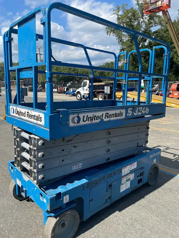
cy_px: 119
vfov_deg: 67.3
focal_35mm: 26
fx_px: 179
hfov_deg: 53.1
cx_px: 90
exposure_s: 1/4000
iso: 50
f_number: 1.6
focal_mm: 4.2
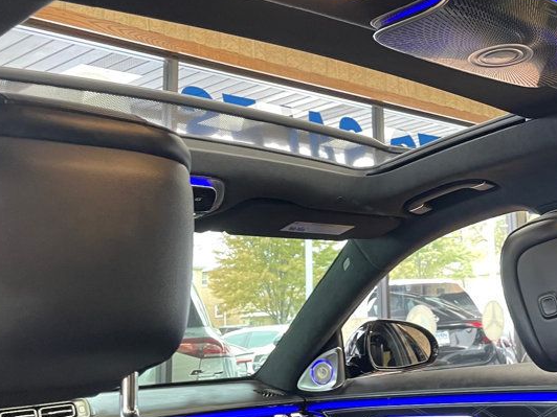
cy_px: 137
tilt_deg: +12.6
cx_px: 488
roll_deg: +3.6
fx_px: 805
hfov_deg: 36.1
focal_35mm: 50
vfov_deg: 28.9
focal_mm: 4.2
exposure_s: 1/54
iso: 160
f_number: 1.6
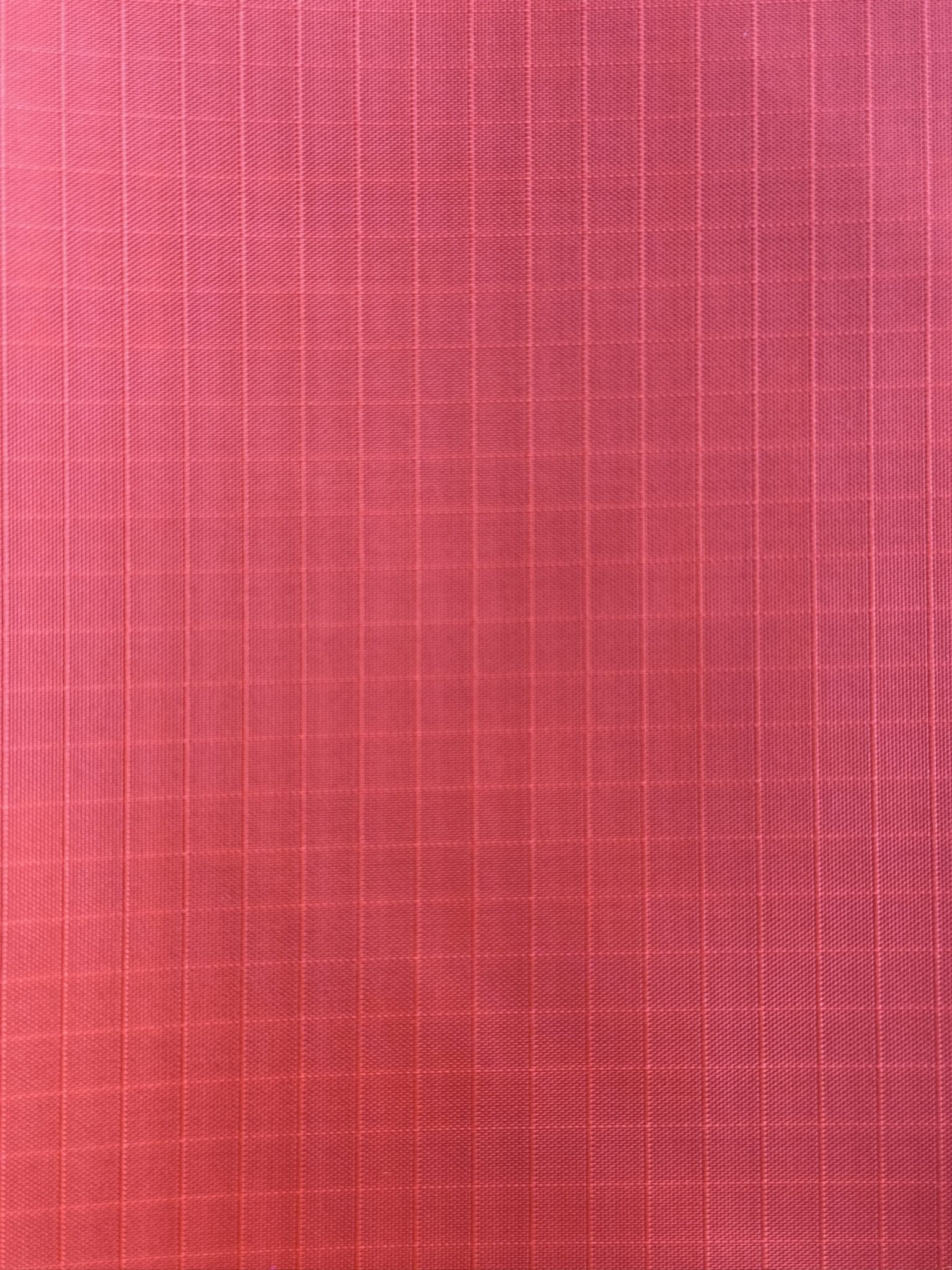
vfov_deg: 39.7
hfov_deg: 30.3
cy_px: 635
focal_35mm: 48
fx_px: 1760
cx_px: 476
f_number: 1.78
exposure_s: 1/121
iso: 50
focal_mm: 6.76
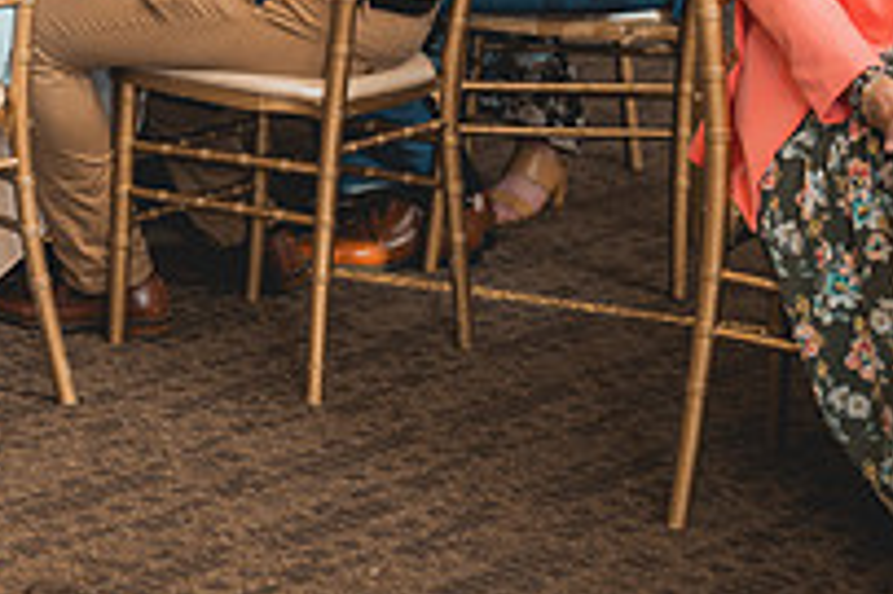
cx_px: -374
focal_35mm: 143
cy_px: -90
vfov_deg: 9.5
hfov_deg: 13.6
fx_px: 3544
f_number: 1.8
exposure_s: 1/250
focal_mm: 50
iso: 125
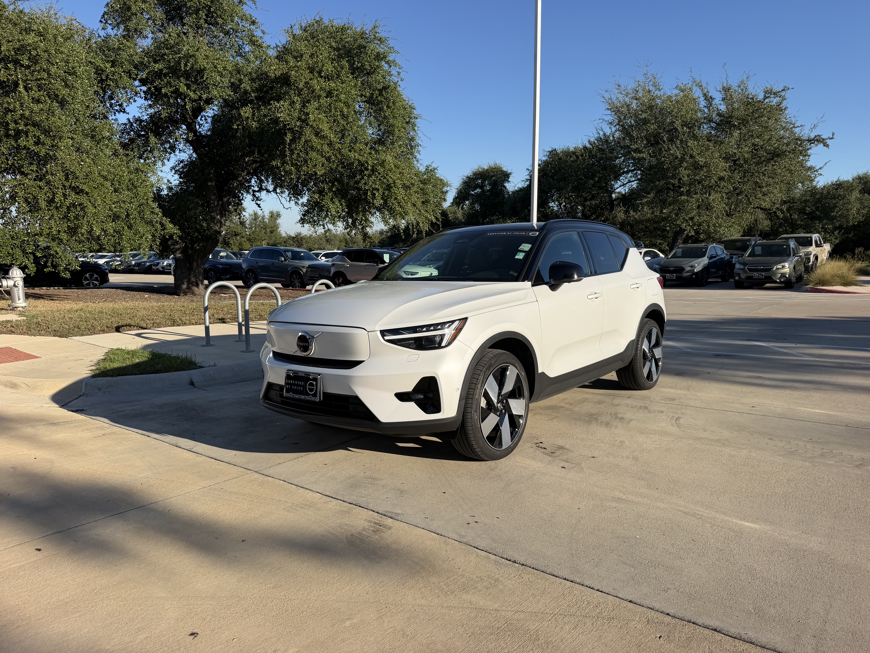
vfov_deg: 56.8
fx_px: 603
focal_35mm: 24
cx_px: 435
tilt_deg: -8.9
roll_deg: -0.1
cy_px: 326
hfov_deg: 71.6
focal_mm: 6.76
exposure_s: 1/4405
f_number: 1.78
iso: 80
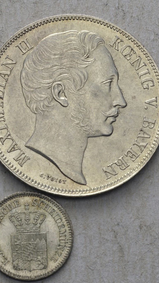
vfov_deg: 13.8
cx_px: -7
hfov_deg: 7.7
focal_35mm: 156
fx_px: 1168
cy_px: 153
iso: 400
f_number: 14
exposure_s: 1/250
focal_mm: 55
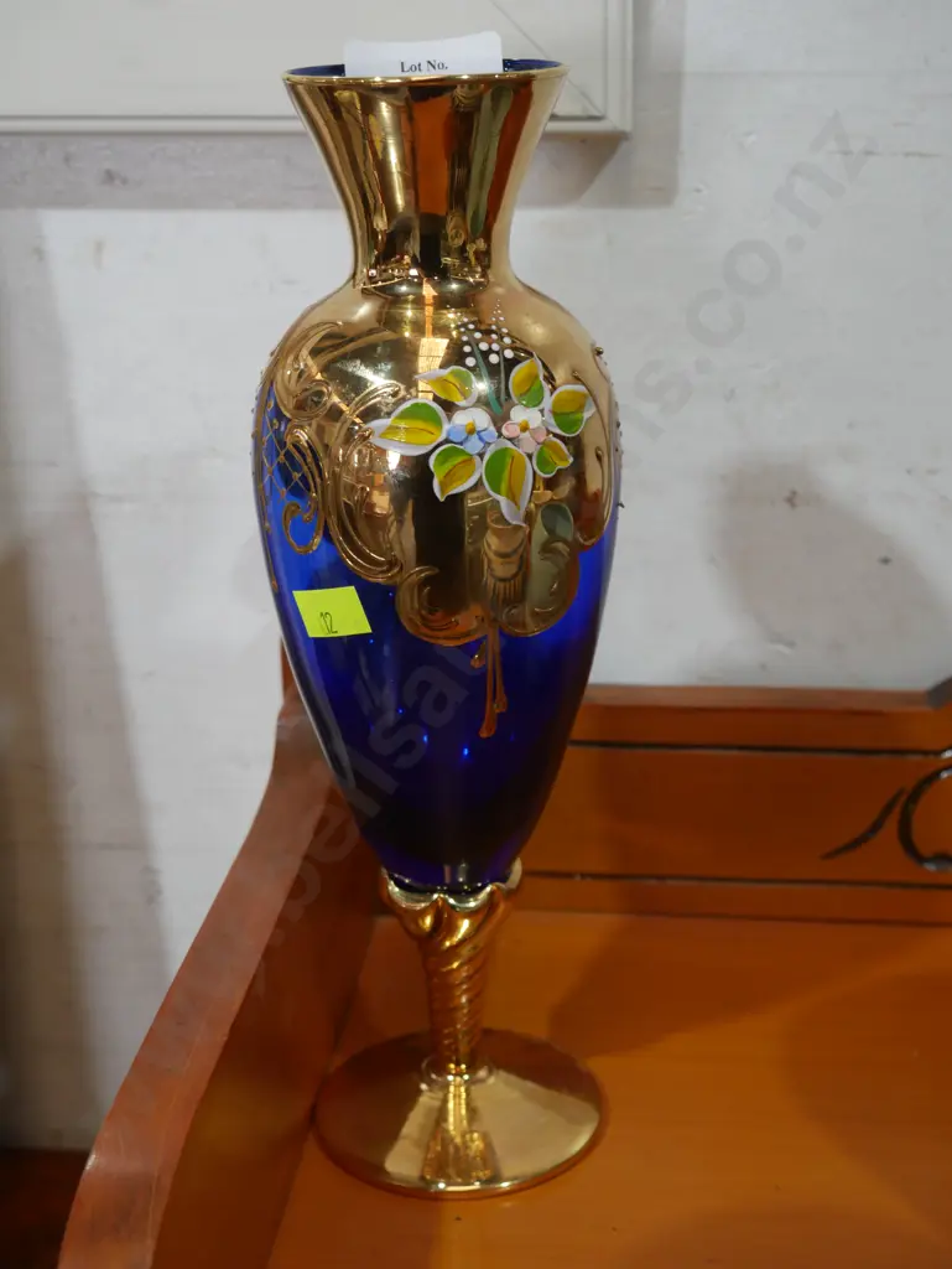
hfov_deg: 29.1
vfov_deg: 38.2
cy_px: 634
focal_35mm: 50
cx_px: 476
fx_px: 1832
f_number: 5.3
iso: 640
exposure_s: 1/60
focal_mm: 25
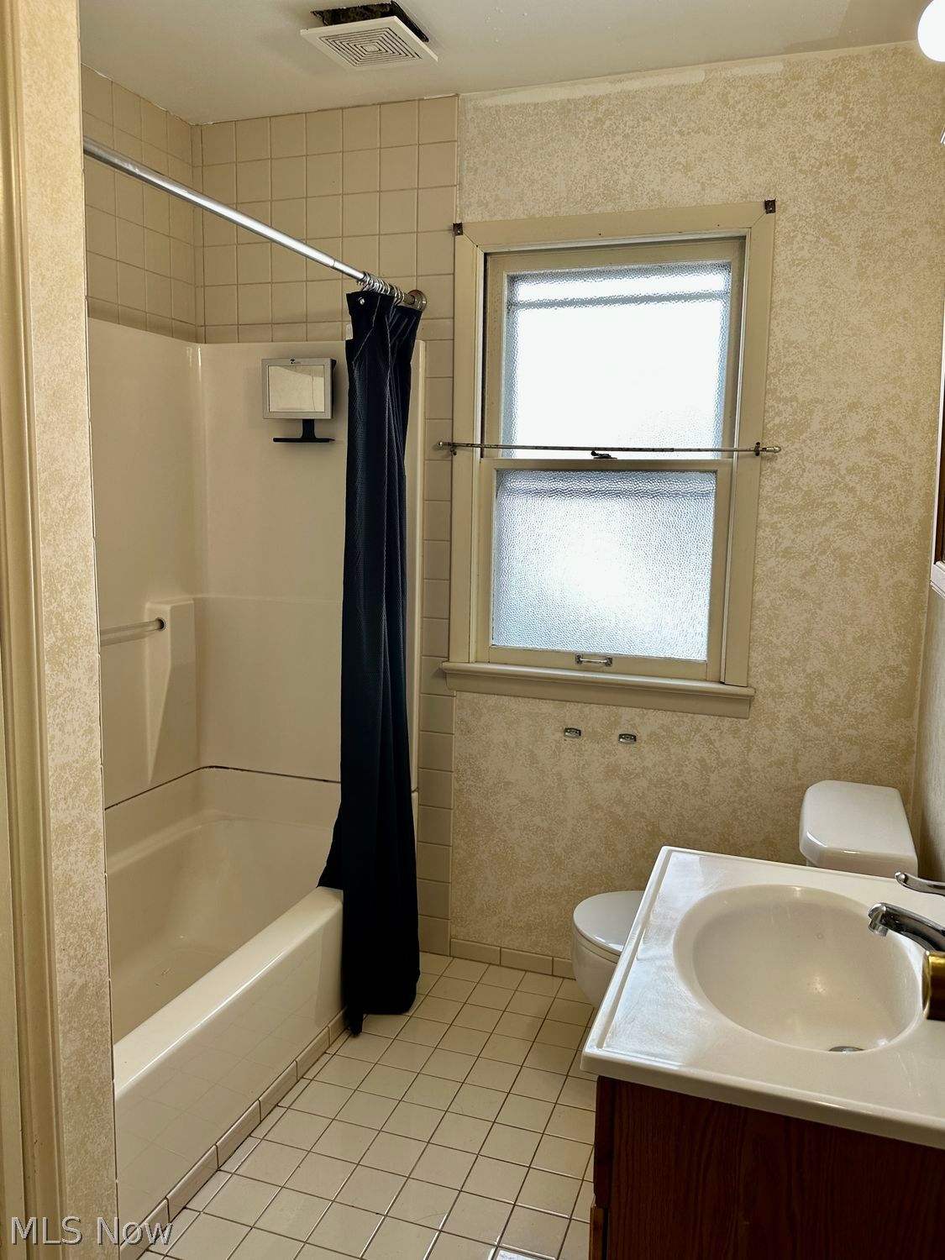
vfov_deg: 71.6
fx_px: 874
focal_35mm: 24
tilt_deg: -7.7
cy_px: 630
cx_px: 472
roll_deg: +1.3
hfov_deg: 56.8
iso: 64
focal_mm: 6.86
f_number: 1.78
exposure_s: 1/121
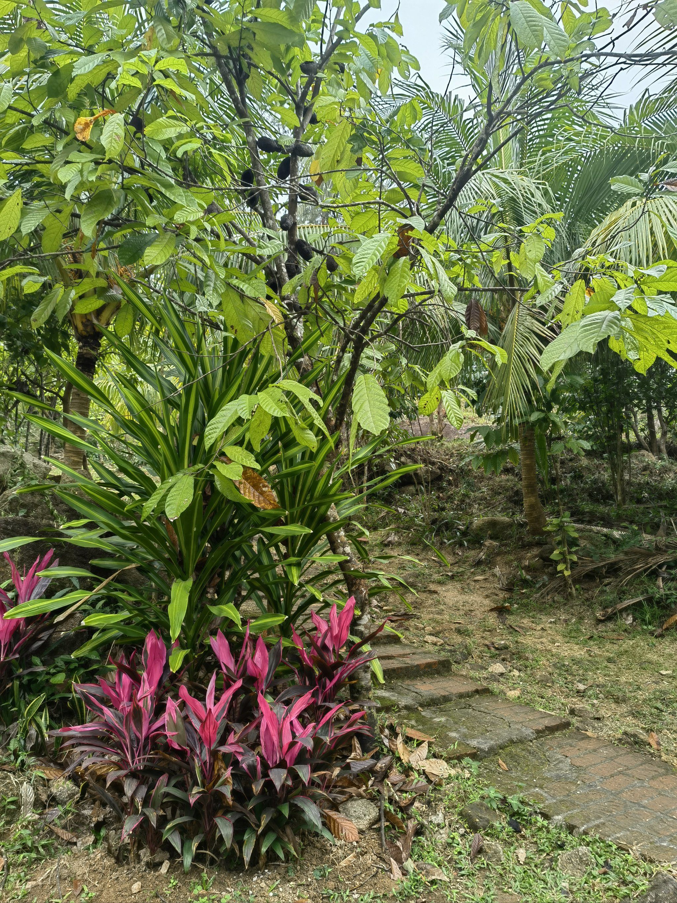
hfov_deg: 54.9
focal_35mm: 25
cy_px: 452
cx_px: 338
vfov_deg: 69.4
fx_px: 652
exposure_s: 1/185
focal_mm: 5.54
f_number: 1.8
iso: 50
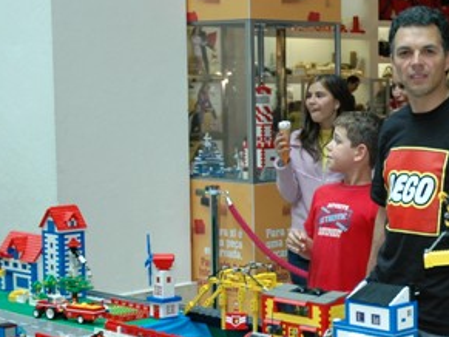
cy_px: 206
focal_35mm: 92
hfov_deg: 20.7
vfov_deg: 16.0
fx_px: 1194
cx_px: 427
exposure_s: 1/100
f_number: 4
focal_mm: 29
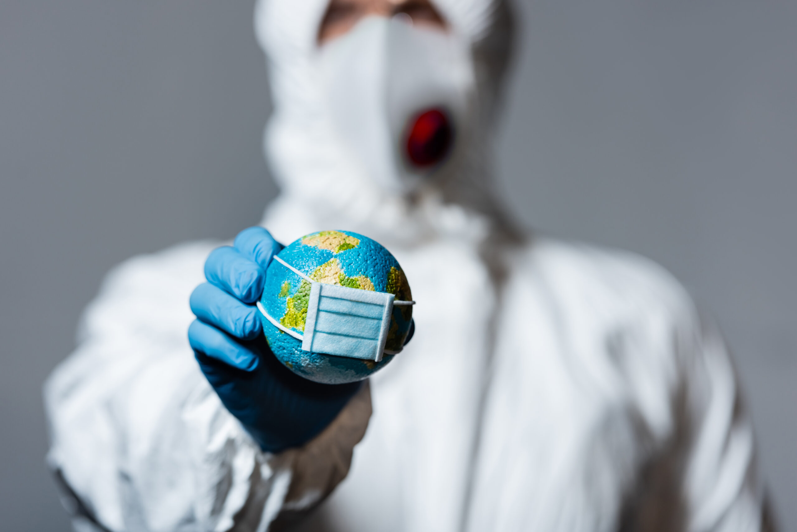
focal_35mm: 155
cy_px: 266
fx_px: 3433
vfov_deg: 8.9
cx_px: 398
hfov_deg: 13.2
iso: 160
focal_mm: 155
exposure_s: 1/200
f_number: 3.5
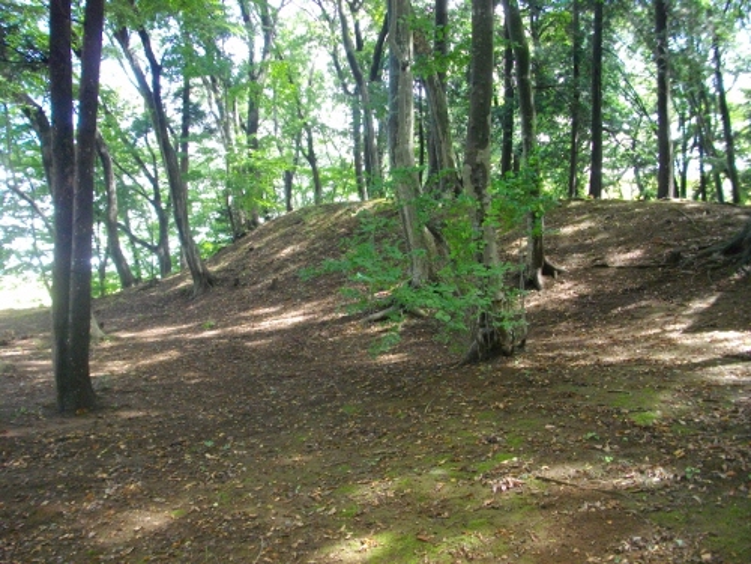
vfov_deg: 44.2
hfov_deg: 56.8
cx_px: 376
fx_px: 694
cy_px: 282
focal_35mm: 32
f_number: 2.9
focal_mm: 5.7
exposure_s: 1/100
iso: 423
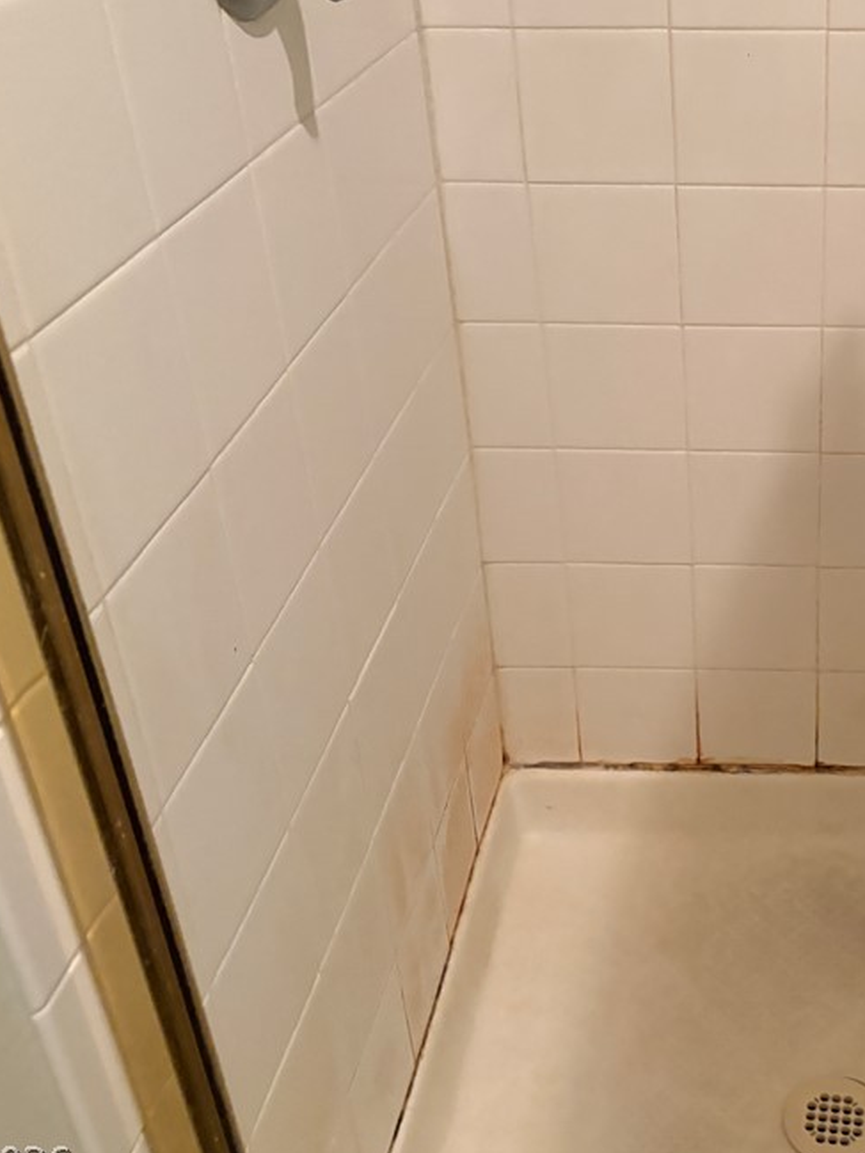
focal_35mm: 41
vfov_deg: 45.7
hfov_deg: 33.2
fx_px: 1366
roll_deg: -0.8
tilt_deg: -29.1
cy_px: 508
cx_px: 787
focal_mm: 5.96
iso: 640
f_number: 1.6
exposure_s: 1/40
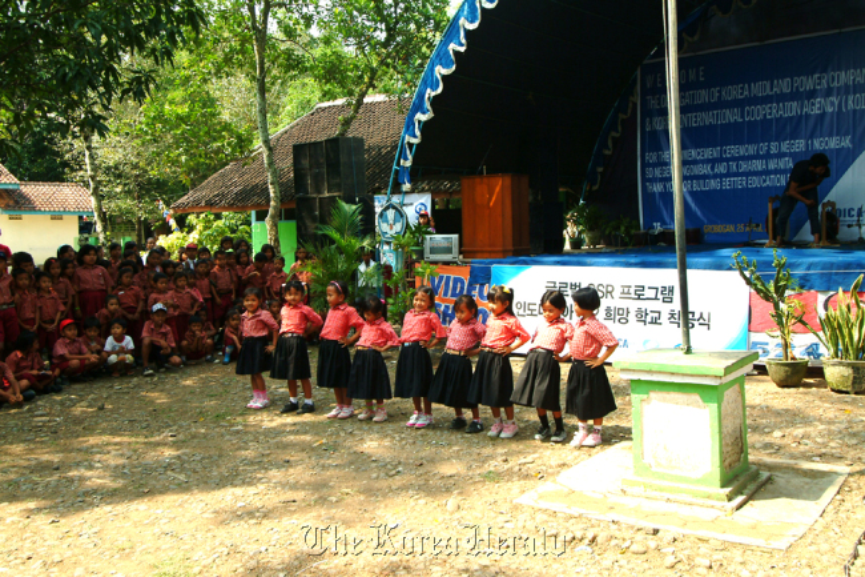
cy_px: 288
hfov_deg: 53.1
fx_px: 865
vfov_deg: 36.9
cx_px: 432
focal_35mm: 36
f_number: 6.7
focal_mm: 24
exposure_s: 1/90
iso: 100
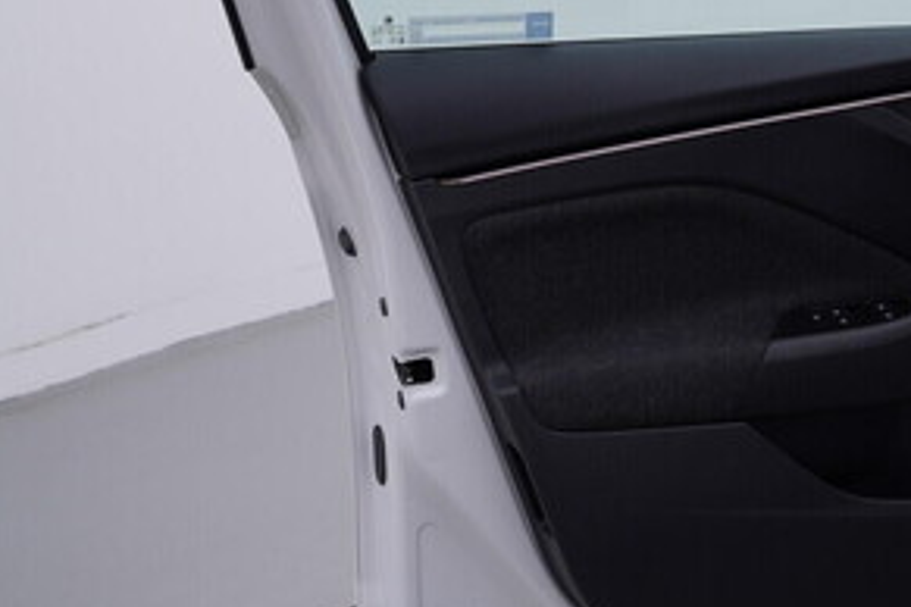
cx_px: 798
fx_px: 1721
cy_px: 171
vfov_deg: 19.9
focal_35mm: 68
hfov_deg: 28.6
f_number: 4.5
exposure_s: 1/100
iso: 125
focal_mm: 24
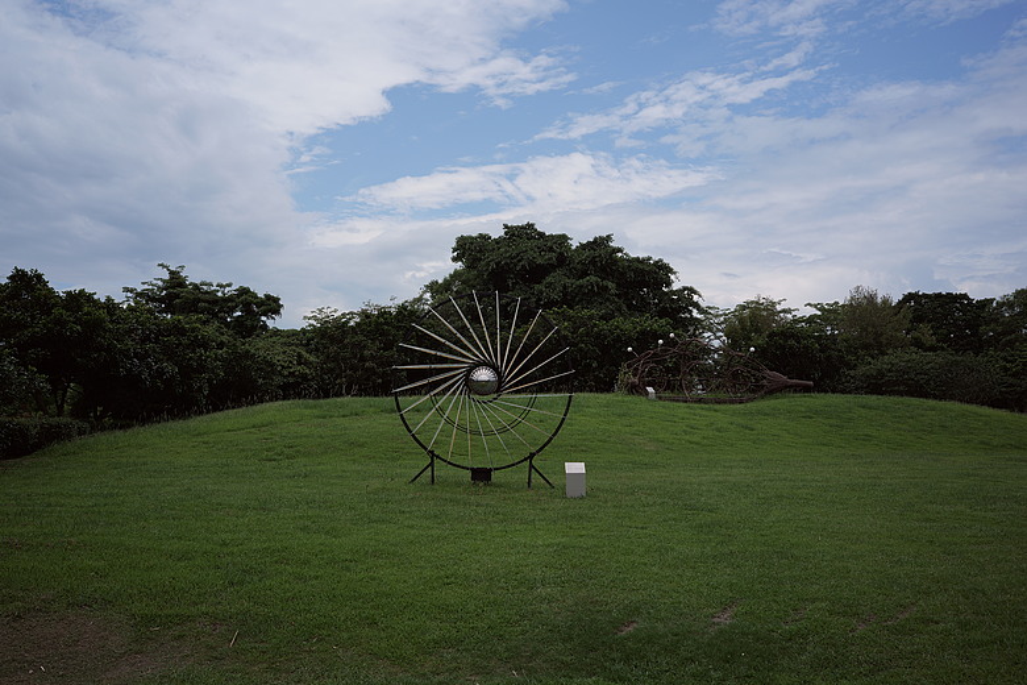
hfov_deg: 54.4
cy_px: 342
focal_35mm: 35
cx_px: 514
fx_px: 998
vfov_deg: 37.9
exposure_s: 1/500
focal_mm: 35
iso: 200
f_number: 6.3
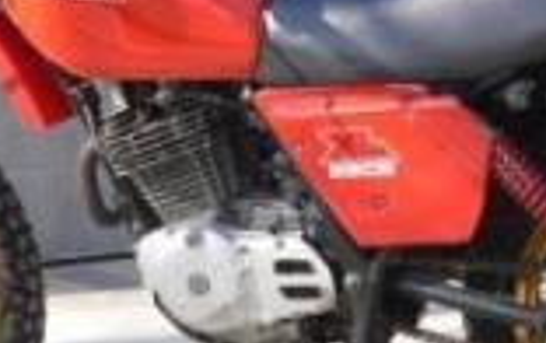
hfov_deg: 21.8
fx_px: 1416
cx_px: 329
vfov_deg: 13.8
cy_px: 172
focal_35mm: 95
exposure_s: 1/125
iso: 80
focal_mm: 5.8
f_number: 5.6
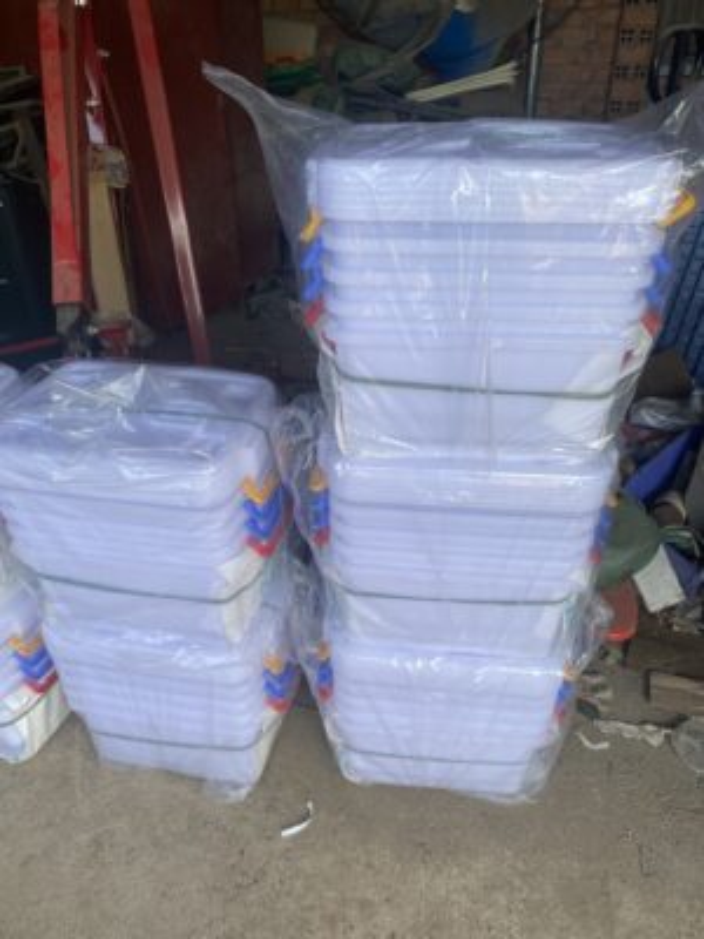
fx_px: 705
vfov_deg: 67.3
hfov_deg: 53.1
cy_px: 470
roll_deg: +1.7
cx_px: 352
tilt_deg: -34.5
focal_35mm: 26
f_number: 1.8
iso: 32
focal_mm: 4.25
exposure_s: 1/295
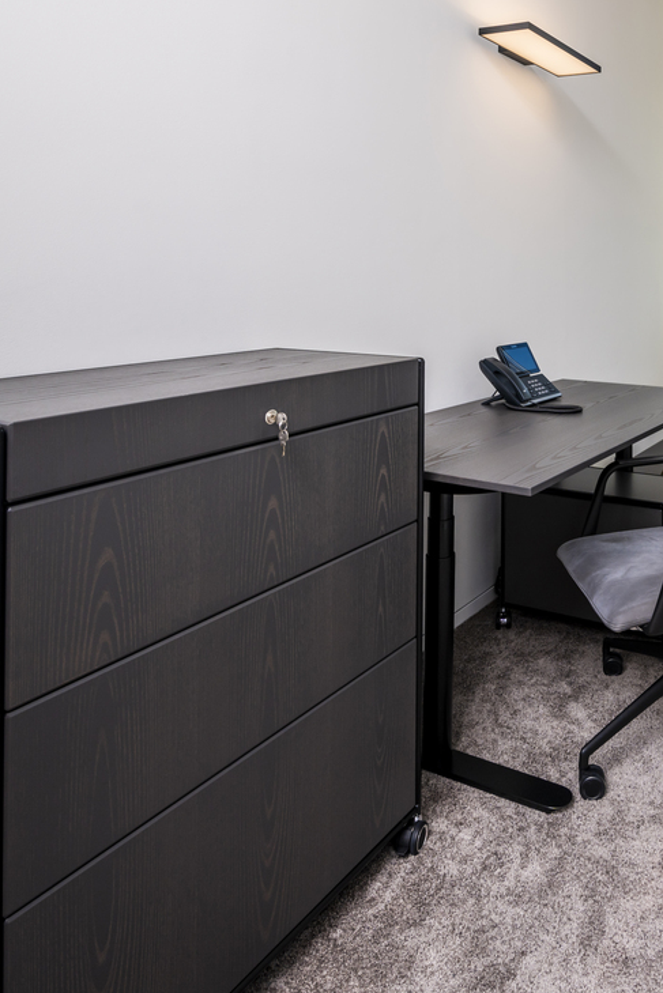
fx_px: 635
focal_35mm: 23
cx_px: 611
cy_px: 452
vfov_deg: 75.9
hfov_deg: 48.6
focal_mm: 14
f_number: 8
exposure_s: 1/200
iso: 100
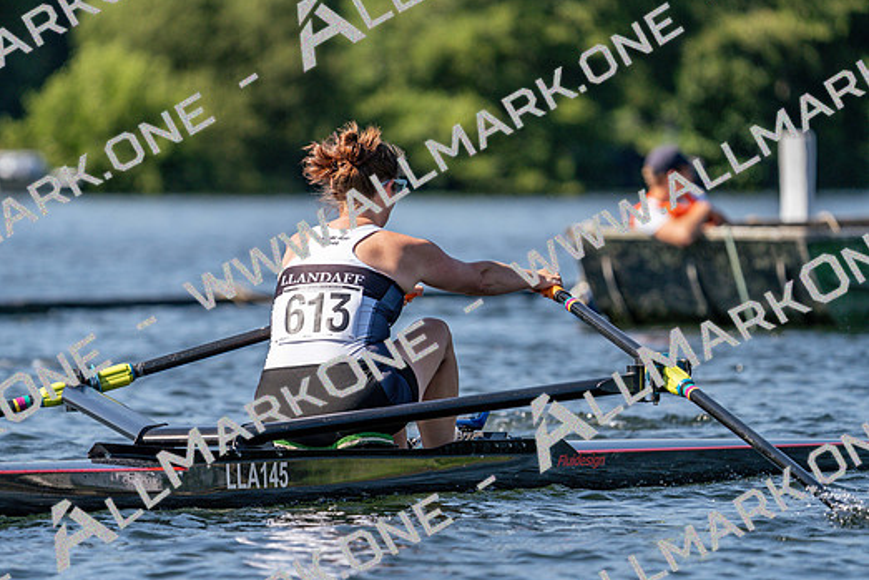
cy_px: 315
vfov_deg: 3.4
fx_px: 9778
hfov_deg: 5.1
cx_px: 389
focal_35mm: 405
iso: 320
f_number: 6.3
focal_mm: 365
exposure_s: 1/1600
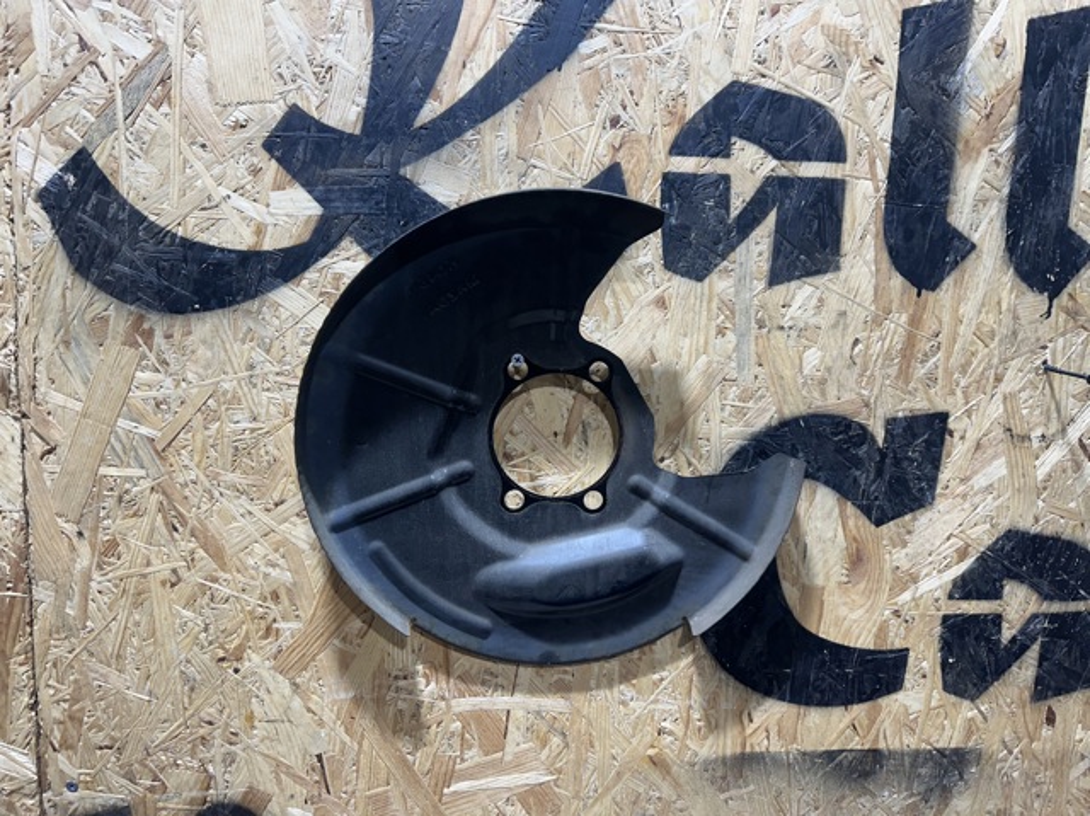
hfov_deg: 71.6
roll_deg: -1.7
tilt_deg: -4.2
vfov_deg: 56.8
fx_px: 755
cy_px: 408
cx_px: 545
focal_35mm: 24
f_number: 1.78
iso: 160
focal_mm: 6.86
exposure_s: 1/100
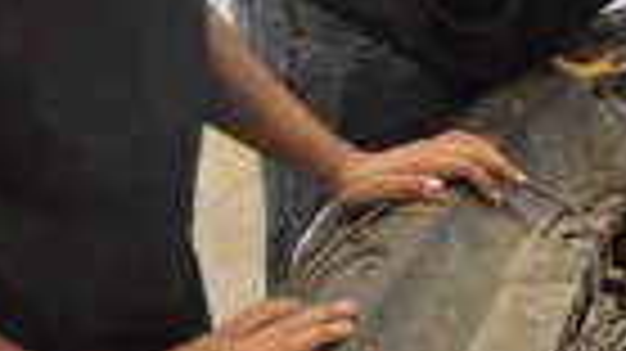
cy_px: 54
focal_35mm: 72
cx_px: 851
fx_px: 1194
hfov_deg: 24.8
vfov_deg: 16.6
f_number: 1.8
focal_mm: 5.4
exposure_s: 1/120
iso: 1600
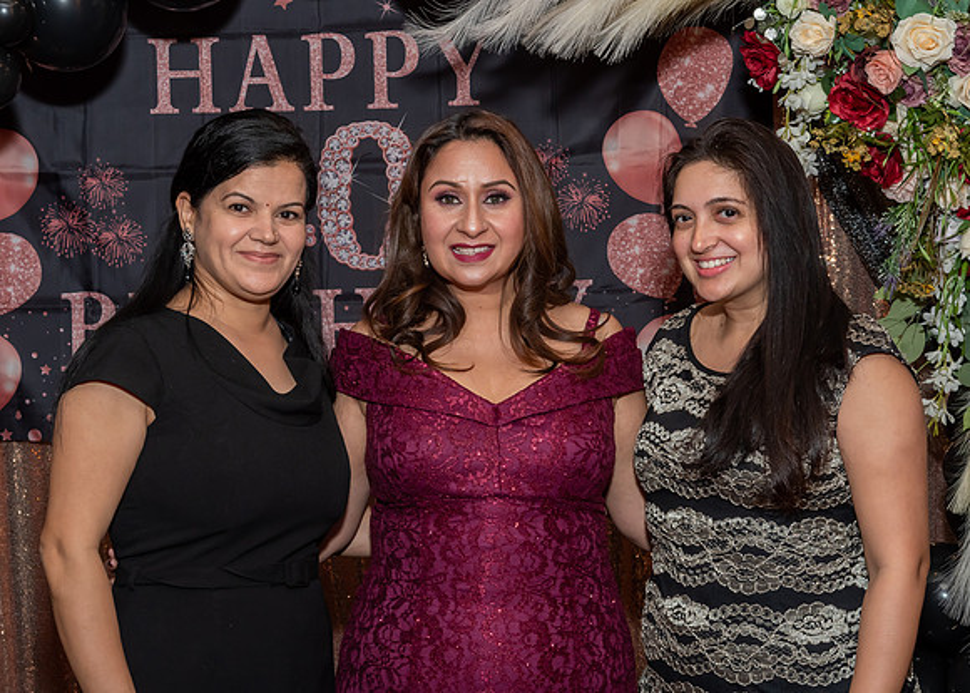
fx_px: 1804
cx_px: 438
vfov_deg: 21.7
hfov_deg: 30.1
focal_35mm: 65
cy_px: 322
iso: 500
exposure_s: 1/250
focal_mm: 38
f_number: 9
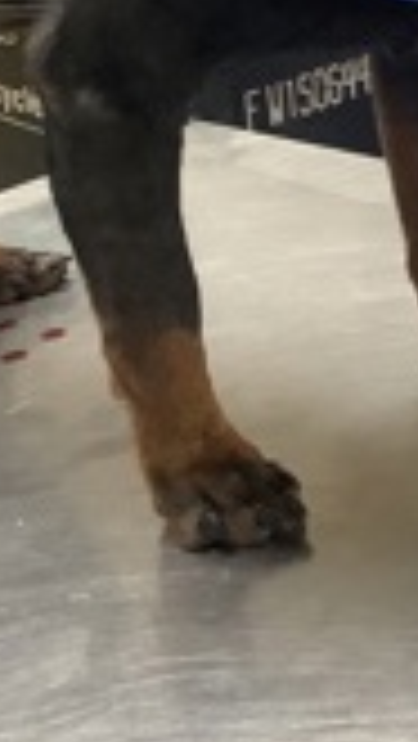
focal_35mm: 86
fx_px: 1692
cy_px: 72
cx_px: 564
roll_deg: +6.1
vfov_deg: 24.0
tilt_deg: -16.5
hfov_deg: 13.5
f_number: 2.4
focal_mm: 3.3
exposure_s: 1/40
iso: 400
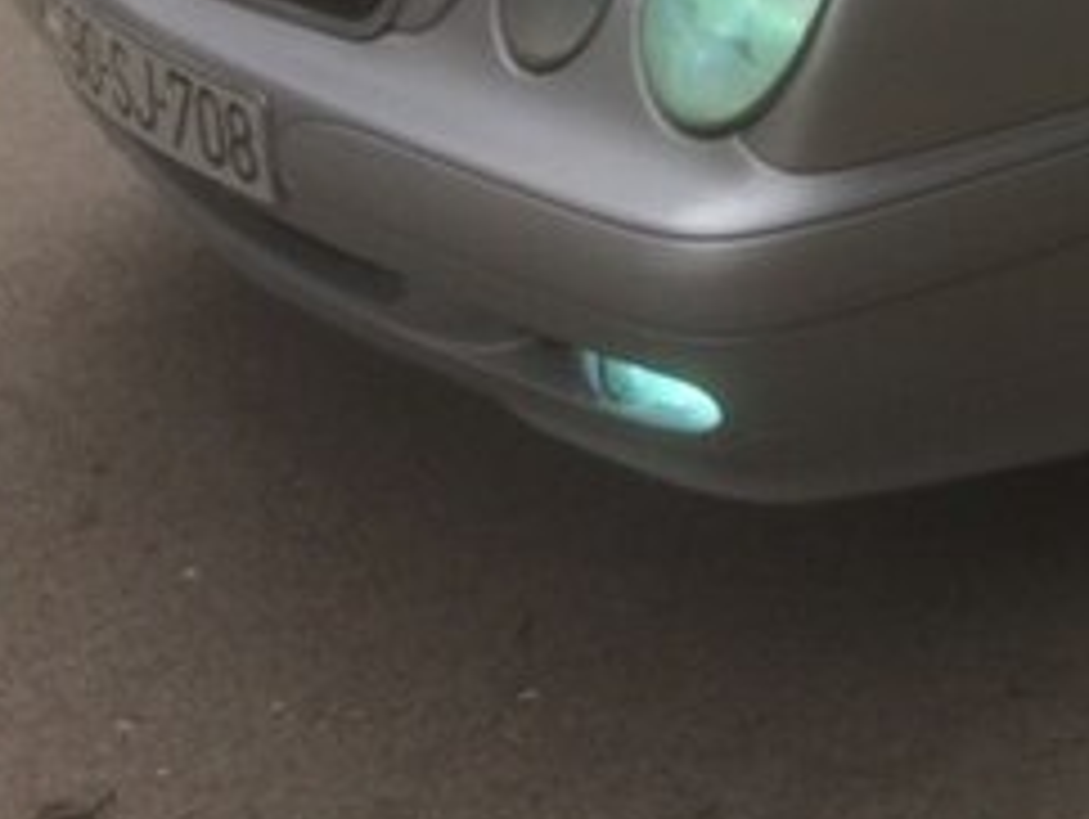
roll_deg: -2.3
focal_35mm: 79
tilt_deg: -20.5
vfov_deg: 17.4
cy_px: -272
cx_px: 1426
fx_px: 2488
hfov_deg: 22.1
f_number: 2.2
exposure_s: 1/513
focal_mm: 4.15
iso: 32
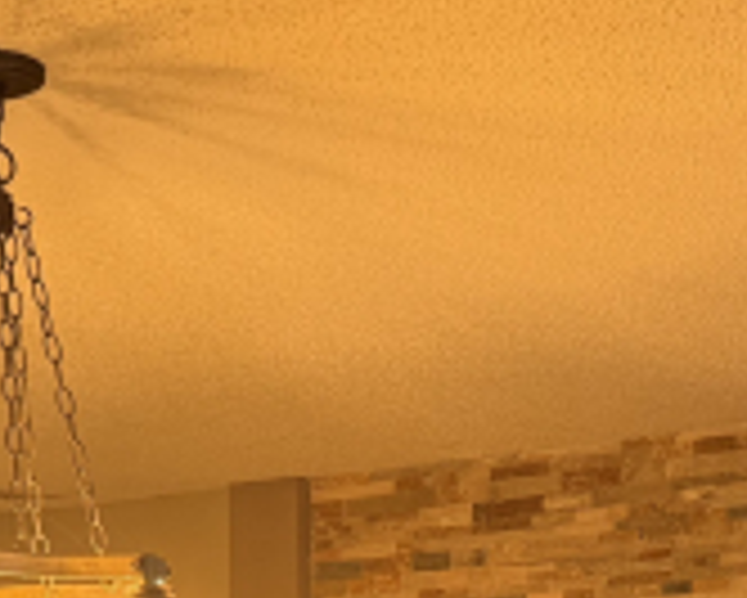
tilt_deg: -8.0
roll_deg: -1.2
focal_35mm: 94
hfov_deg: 20.4
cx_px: 385
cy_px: 1088
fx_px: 2079
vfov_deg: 14.4
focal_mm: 6.76
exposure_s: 1/60
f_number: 1.78
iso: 400
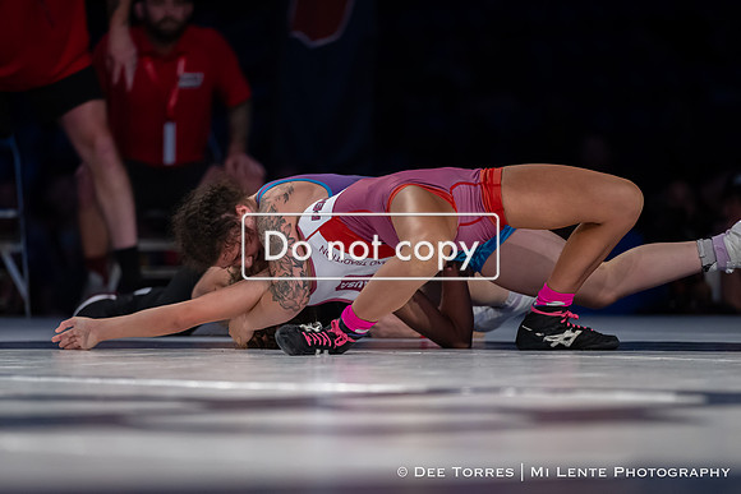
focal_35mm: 246
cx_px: 304
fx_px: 5062
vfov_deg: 5.6
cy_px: 295
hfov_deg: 8.4
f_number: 2.8
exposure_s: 1/800
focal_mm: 195
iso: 1400
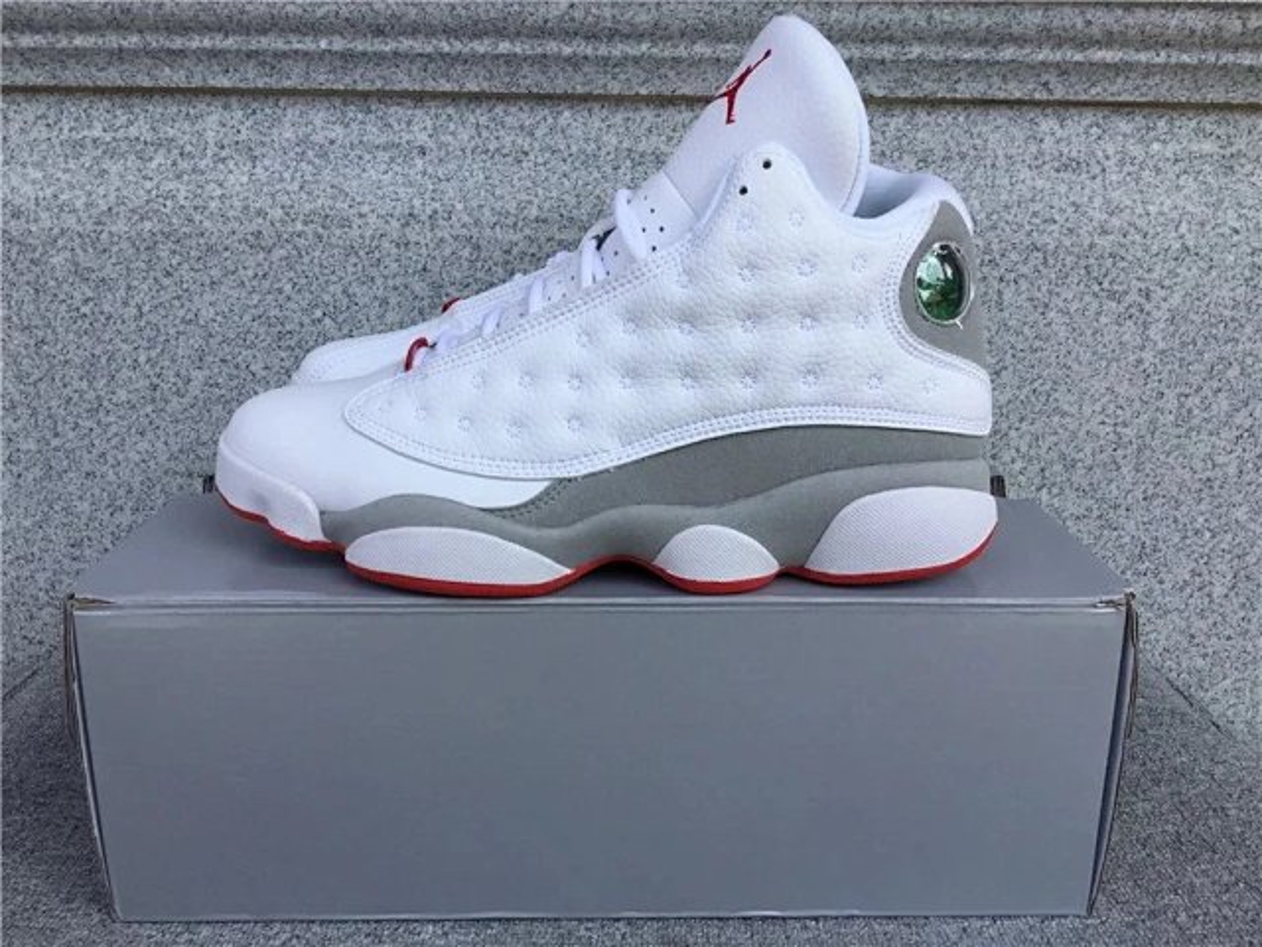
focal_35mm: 31
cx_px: 631
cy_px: 474
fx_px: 1130
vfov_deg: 45.4
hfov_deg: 58.4
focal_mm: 3.3
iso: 25
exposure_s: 1/608
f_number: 2.4
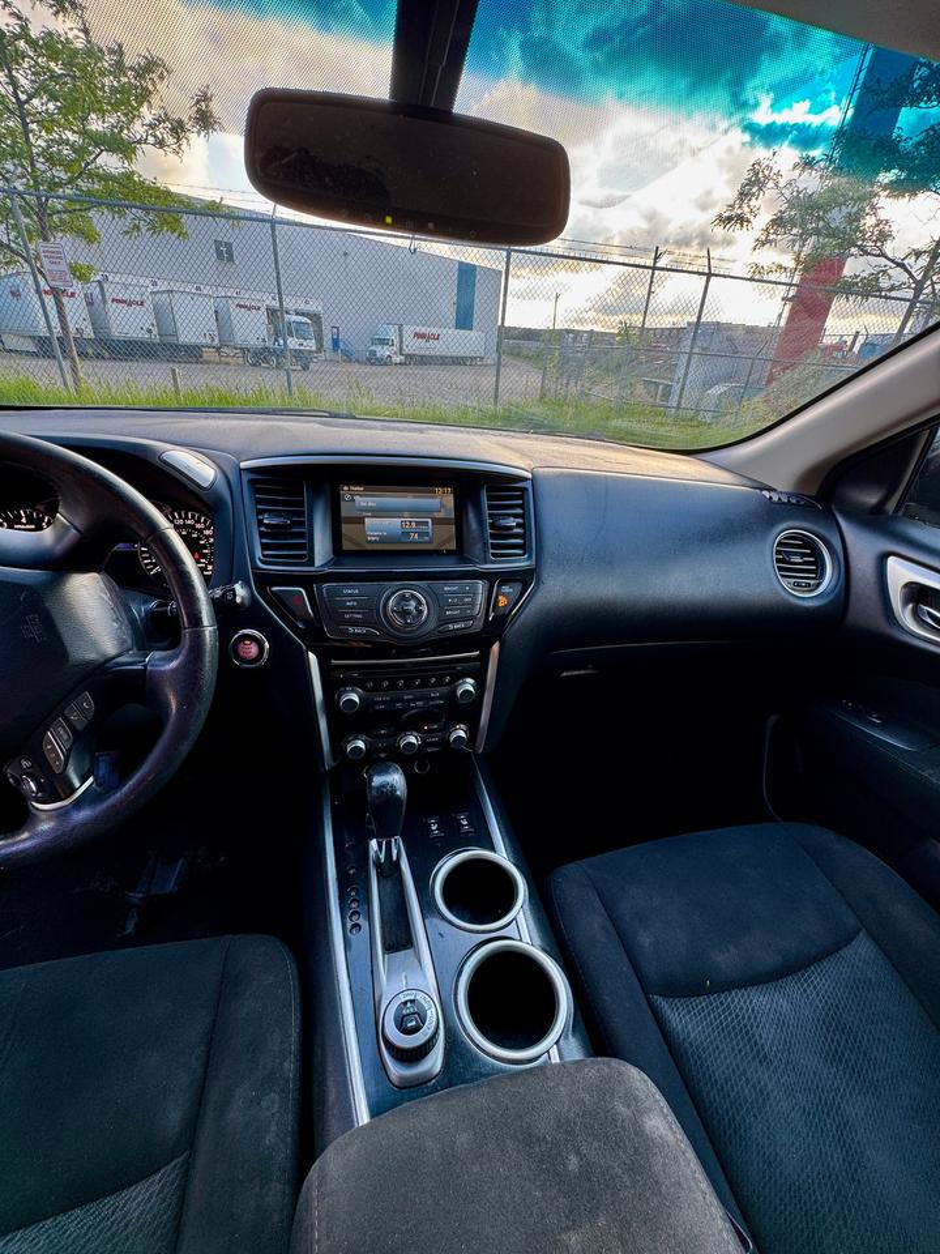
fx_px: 507
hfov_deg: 85.7
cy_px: 627
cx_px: 470
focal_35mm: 14
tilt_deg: -29.7
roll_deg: -4.6
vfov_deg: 102.1
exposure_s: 1/99
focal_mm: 2.22
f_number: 2.2
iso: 64
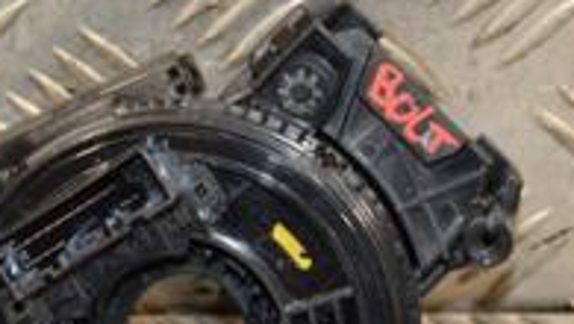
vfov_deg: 4.1
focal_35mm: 300
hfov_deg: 7.2
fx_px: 4569
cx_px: 183
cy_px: 274
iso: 800
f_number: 5.3
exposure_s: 1/125
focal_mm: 62
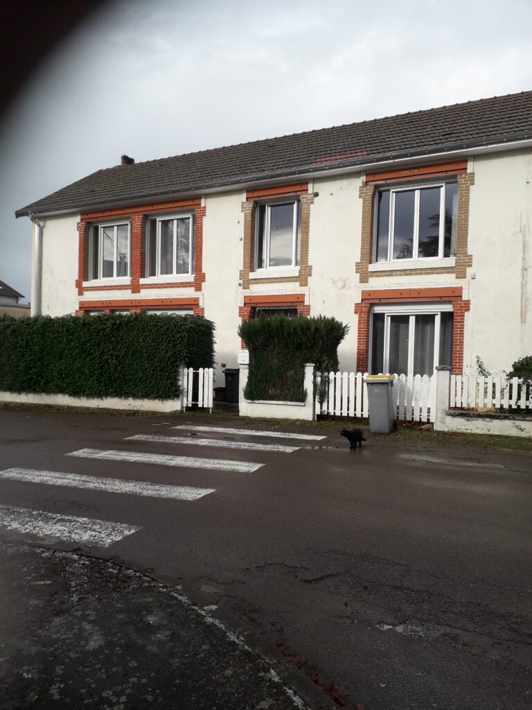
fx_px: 553
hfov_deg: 51.4
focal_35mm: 27
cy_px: 355
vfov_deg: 65.3
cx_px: 266
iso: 40
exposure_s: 1/1034
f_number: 1.9
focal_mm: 3.6
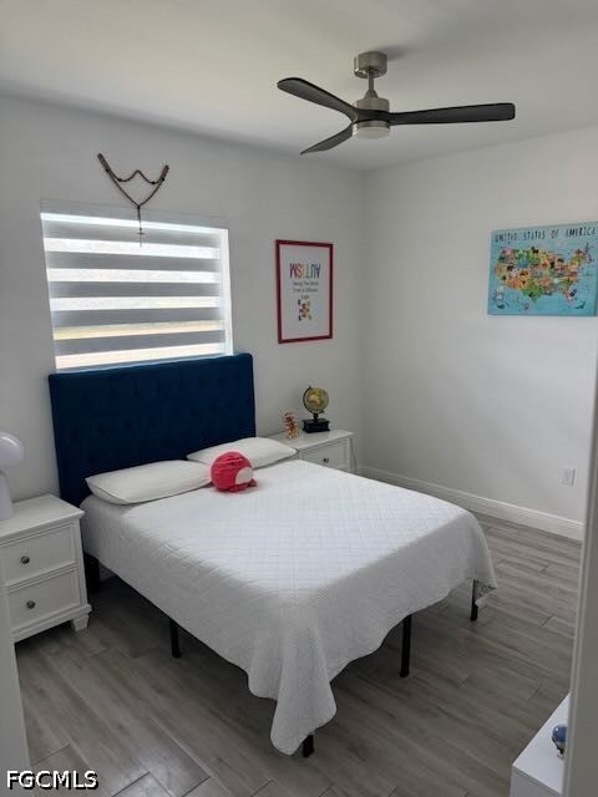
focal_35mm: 24
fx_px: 553
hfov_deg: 56.8
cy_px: 398
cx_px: 299
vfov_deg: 71.6
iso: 200
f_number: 1.78
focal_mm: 6.76
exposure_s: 1/81
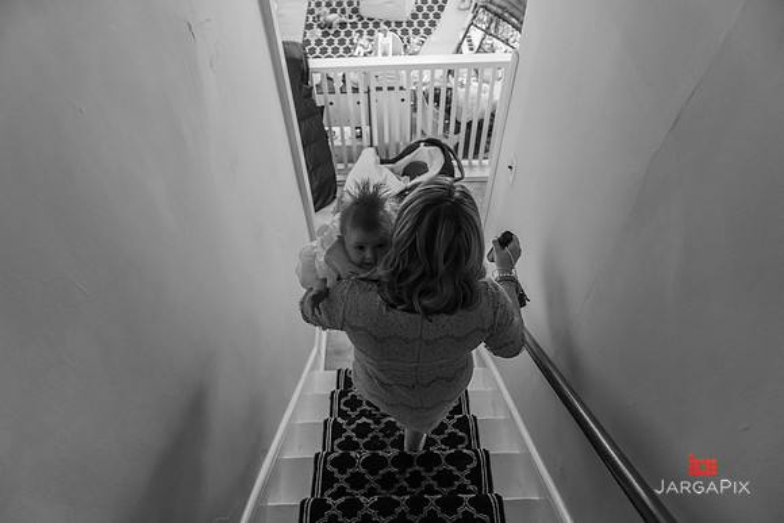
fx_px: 523
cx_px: 392
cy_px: 262
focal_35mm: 24
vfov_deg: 53.2
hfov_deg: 73.7
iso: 1600
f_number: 3.2
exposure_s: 1/200
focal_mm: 24
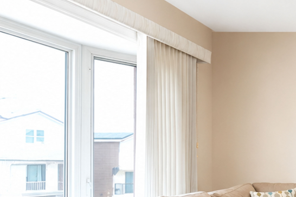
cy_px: 162
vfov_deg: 27.4
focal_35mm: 48
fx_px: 395
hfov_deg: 29.7
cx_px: 415
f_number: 5
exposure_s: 1/50
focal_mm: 16
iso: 64
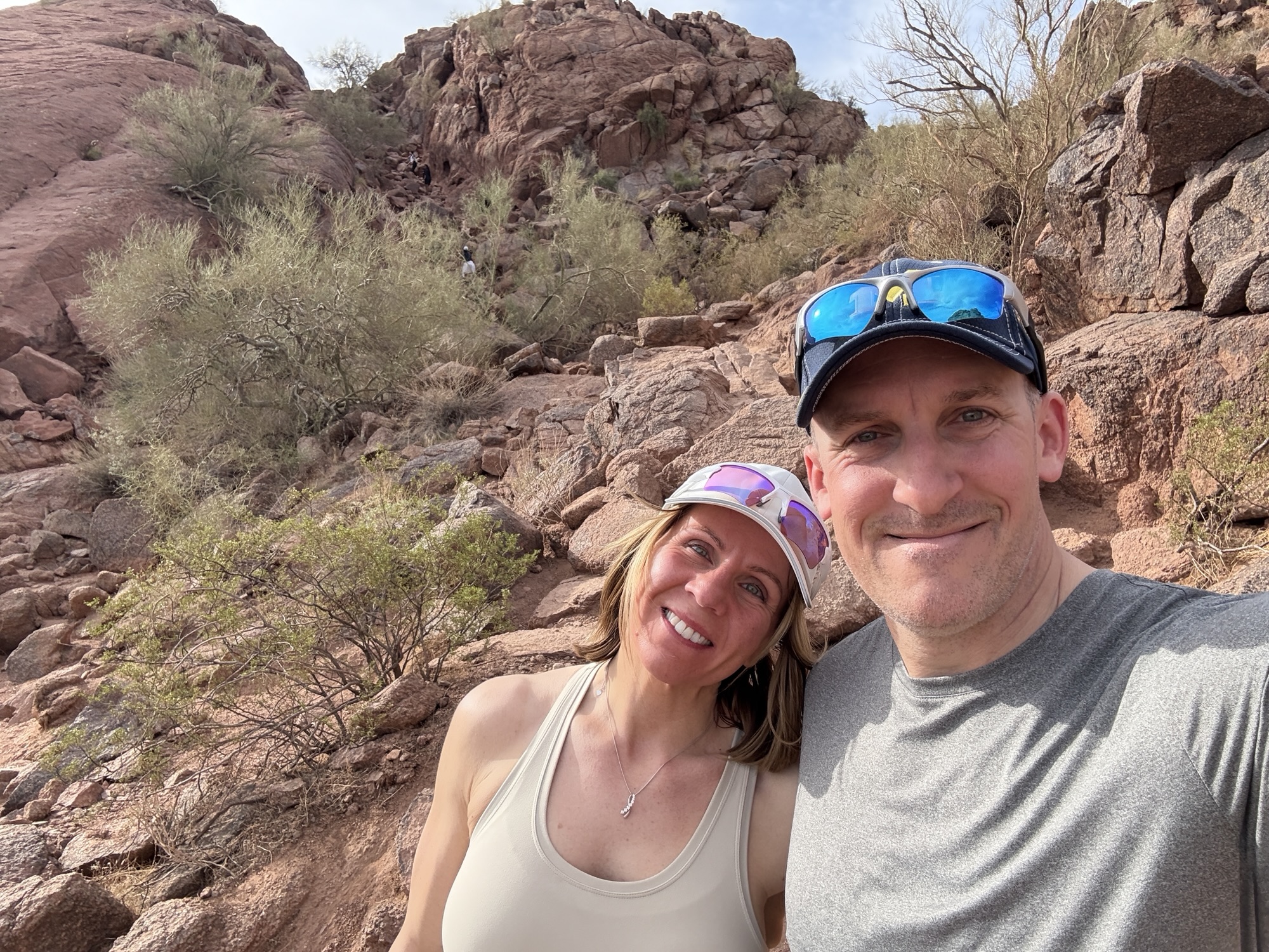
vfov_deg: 58.9
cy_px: 476
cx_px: 634
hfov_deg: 73.9
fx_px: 843
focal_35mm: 23
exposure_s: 1/702
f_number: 1.9
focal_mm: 2.69
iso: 40
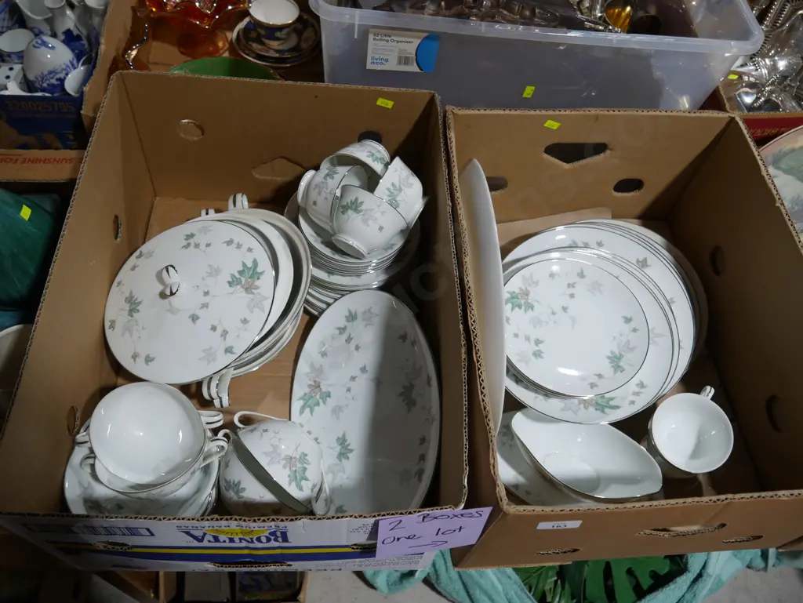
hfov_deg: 63.4
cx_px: 402
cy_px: 302
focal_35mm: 28
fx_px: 650
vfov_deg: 49.8
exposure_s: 1/80
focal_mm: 14
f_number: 4
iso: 200
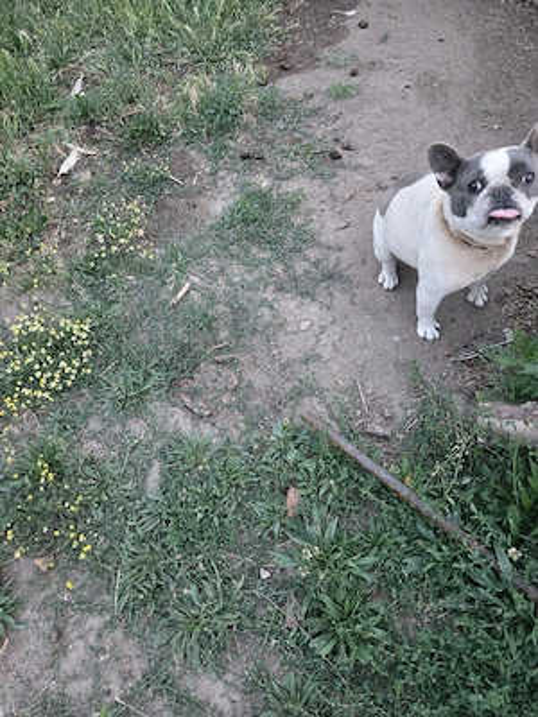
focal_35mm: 23
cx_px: 269
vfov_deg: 73.9
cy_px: 358
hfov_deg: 58.9
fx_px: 477
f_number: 1.8
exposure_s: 1/101
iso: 1250
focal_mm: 5.4
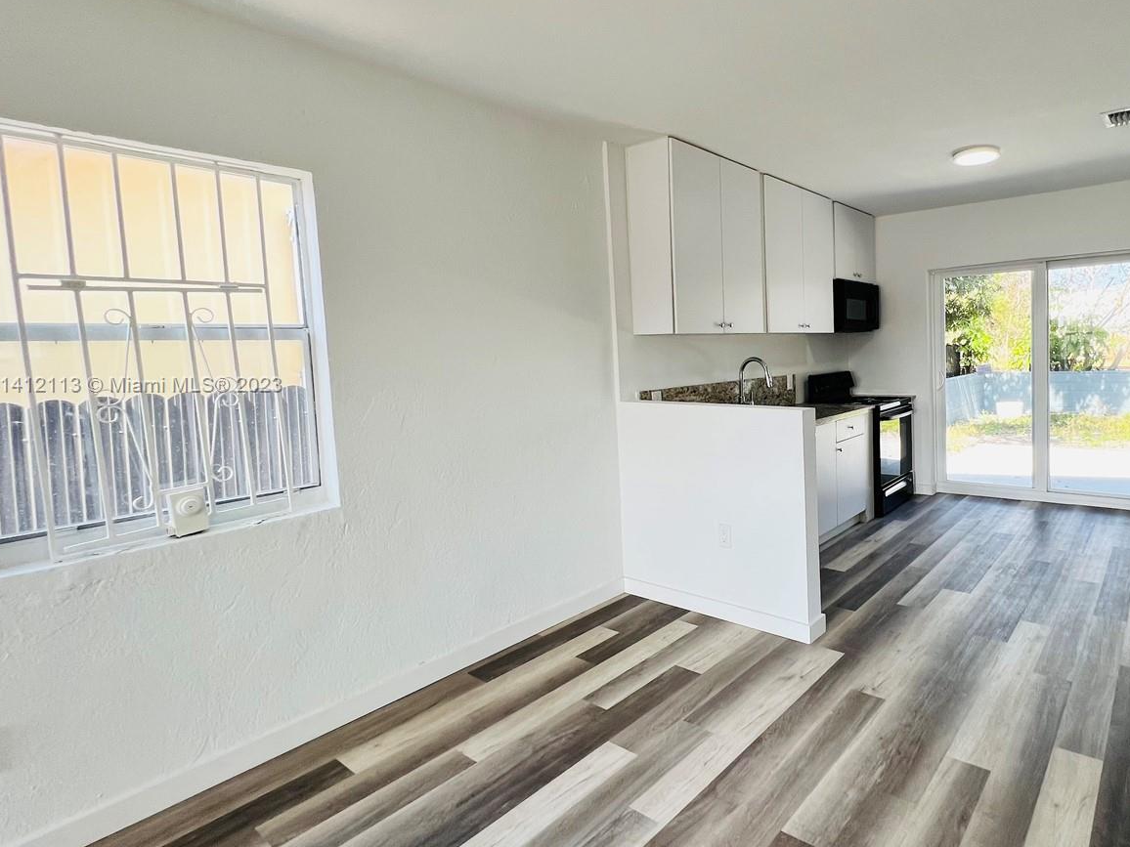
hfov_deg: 84.8
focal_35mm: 18
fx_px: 588
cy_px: 386
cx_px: 751
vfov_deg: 71.4
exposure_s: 1/122
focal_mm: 1.57
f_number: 1.8
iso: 64
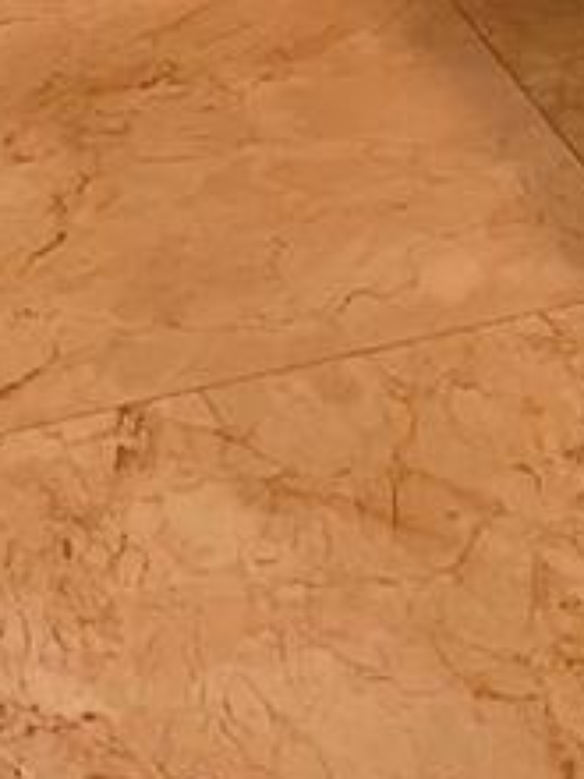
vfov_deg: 11.9
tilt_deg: -10.8
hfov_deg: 10.1
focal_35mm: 142
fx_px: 3194
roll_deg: -5.8
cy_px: -938
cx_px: 895
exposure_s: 1/120
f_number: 1.6
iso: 100
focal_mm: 4.2
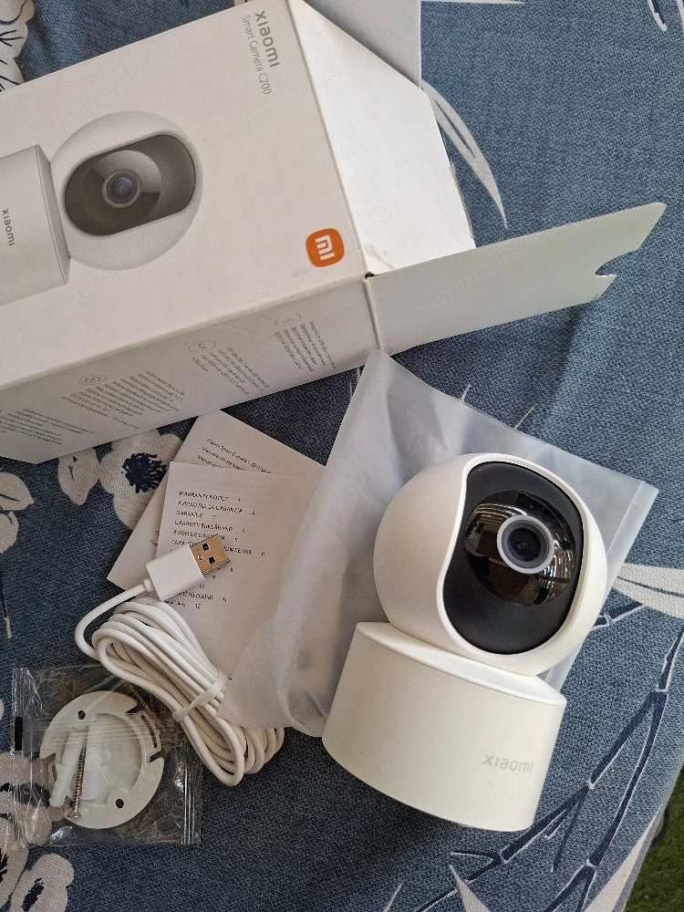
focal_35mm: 23
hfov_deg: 58.9
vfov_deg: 73.9
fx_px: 606
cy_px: 456
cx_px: 342
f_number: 1.8
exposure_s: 1/100
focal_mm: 5.54
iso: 64
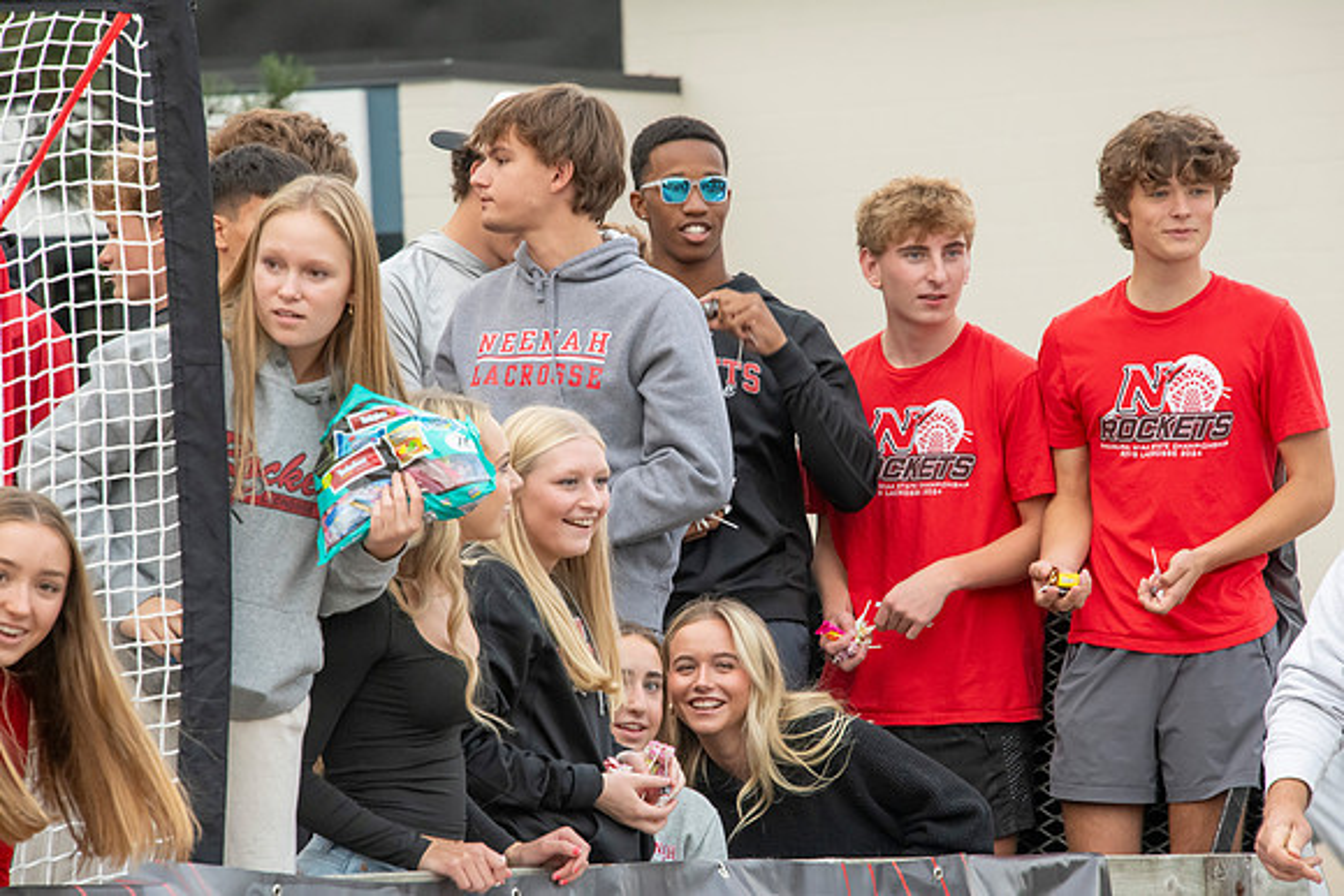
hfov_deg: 8.2
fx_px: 9335
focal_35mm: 250
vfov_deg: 5.5
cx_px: 672
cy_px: 448
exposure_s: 1/250
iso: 3200
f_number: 11
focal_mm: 250
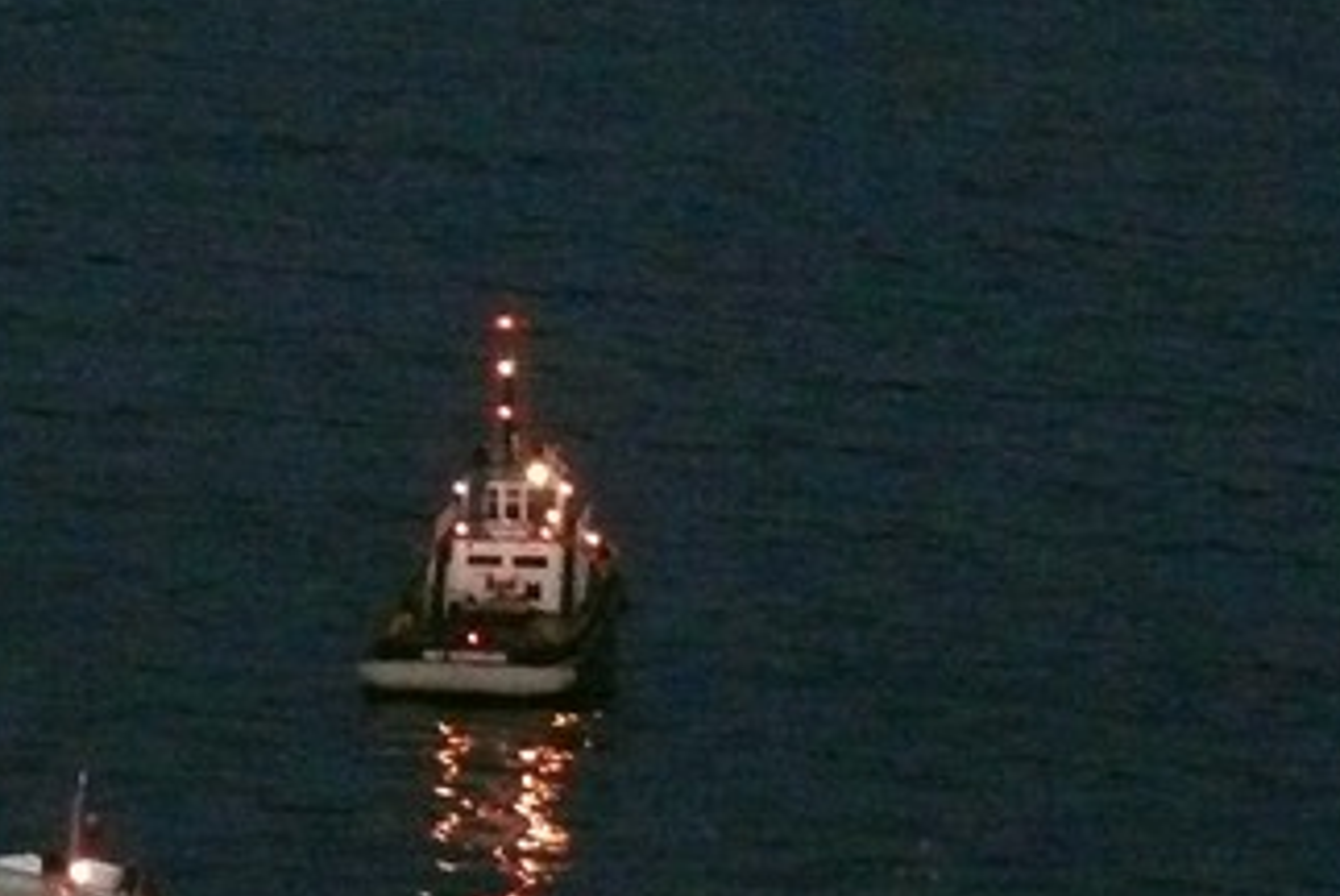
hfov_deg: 6.1
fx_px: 12555
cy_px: 697
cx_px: 8
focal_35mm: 337
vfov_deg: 4.1
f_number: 3.2
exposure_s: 1/30
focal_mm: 19.6
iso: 800
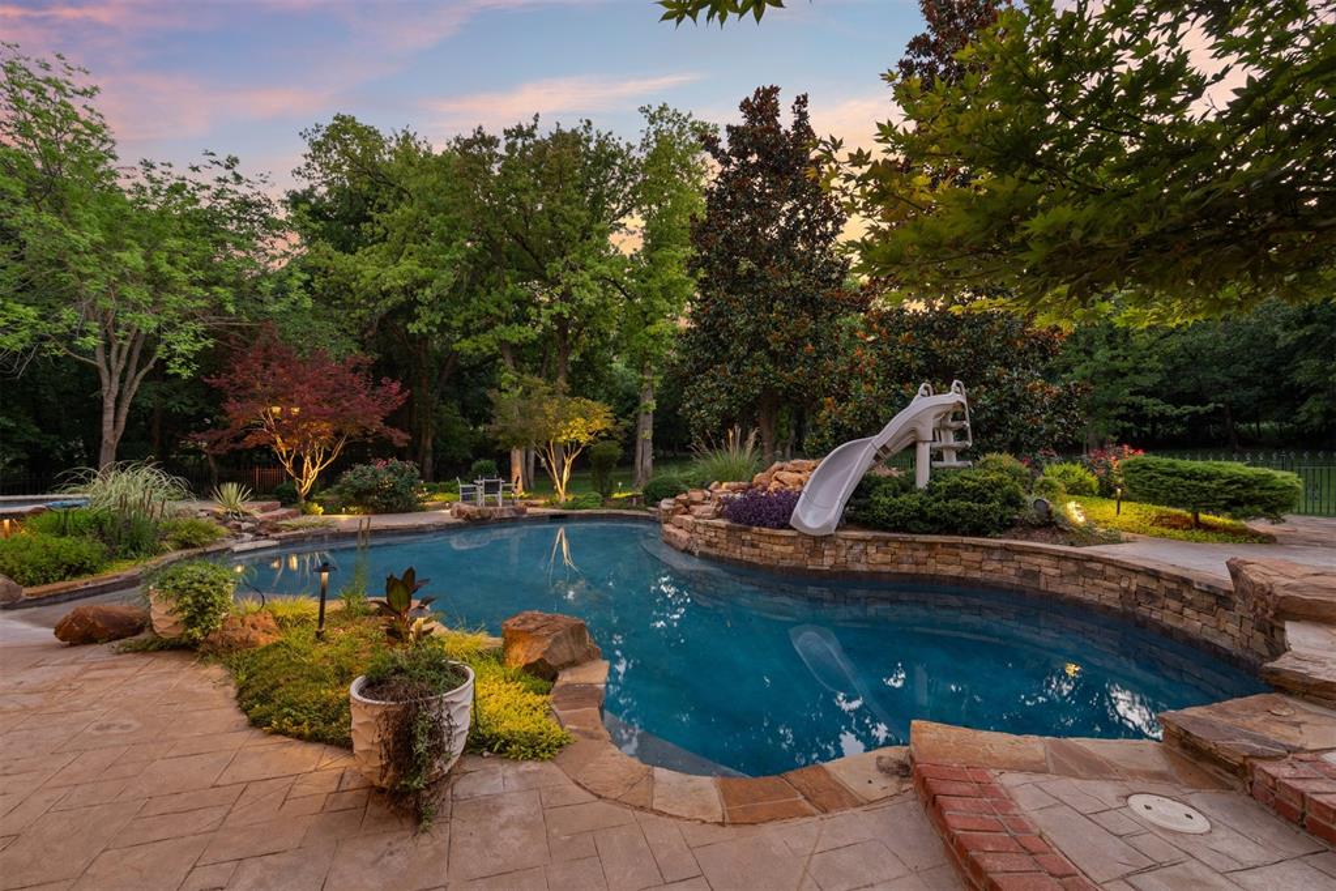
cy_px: 446
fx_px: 594
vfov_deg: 73.7
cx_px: 668
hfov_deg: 96.7
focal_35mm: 16
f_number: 8
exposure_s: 3.2
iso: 200
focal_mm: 16
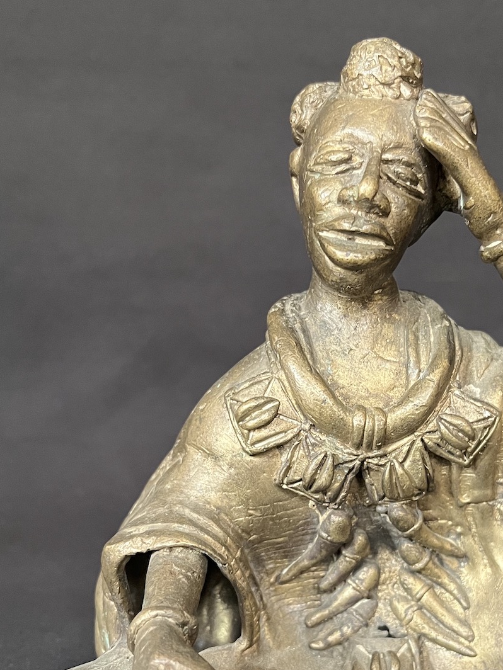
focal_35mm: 44
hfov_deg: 32.5
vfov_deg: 42.8
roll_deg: -1.1
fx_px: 852
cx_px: 352
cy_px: 400
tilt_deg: -2.7
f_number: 1.6
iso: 400
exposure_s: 1/60
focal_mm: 5.1
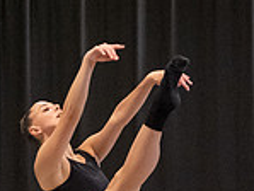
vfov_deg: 6.8
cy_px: 231
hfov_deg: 9.0
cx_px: -13
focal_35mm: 218
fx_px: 1601
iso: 6400
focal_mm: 46
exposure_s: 1/400
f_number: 3.5
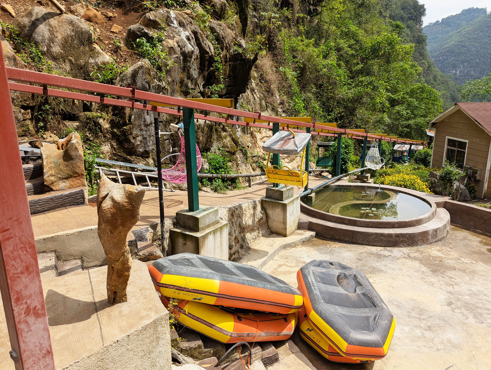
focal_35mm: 24
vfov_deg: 56.9
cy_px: 185
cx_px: 246
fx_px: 341
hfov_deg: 71.5
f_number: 1.85
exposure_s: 1/1795
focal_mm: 6.81
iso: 40
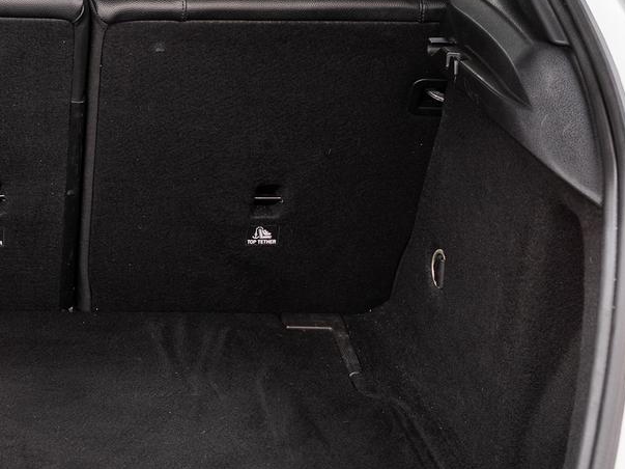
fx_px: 1643
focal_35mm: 91
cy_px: 111
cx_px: -4
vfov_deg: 16.1
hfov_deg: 20.8
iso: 100
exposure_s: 1/1.25
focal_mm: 35.3
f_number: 5.6
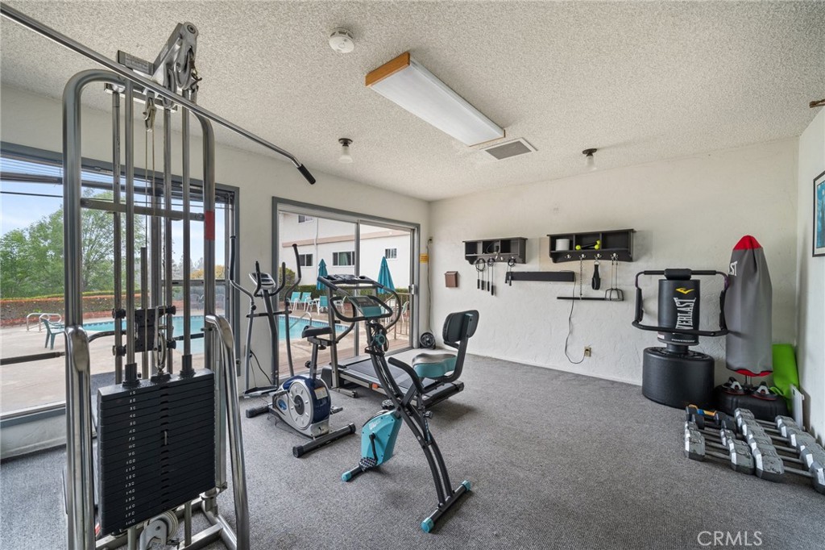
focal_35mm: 14
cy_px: 275
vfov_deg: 81.2
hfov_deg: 104.3
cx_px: 412
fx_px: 321
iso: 800
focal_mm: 14
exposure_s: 1/8
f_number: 5.6
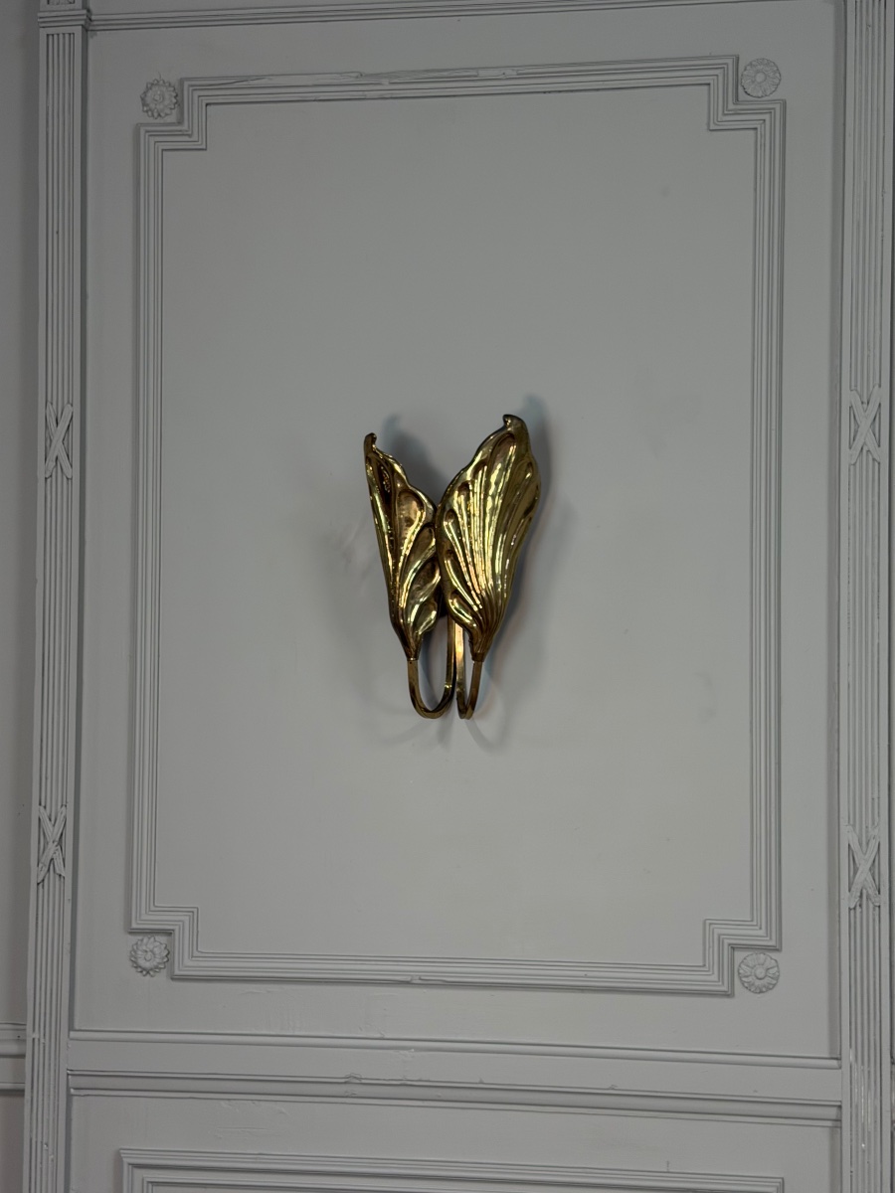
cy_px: 596
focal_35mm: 48
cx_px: 448
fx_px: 1655
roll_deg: -0.8
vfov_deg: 39.7
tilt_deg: +1.8
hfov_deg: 30.3
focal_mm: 6.76
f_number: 1.78
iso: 125
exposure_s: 1/50
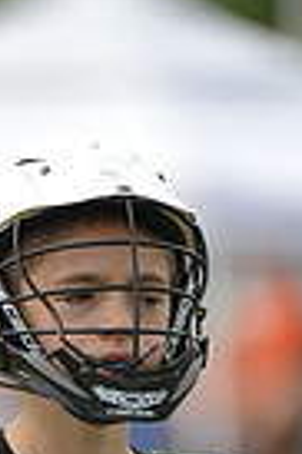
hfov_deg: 0.9
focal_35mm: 1484
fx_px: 18720
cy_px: 739
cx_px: -3
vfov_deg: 1.4
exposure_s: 1/2500
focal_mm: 350
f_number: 4
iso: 800
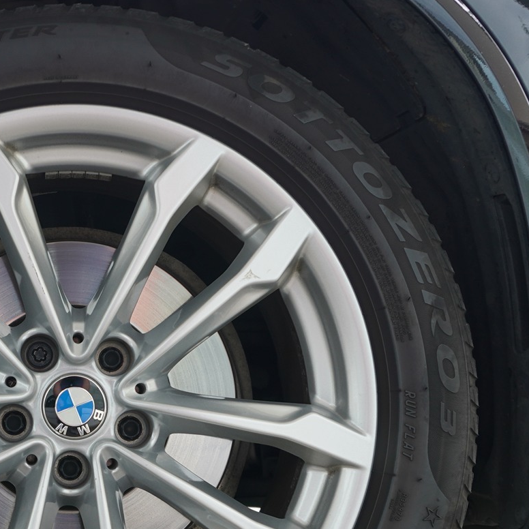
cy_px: 392
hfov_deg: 30.8
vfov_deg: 31.7
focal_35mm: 53
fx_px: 916
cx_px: 56
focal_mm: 16
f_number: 4
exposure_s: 1/60
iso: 160
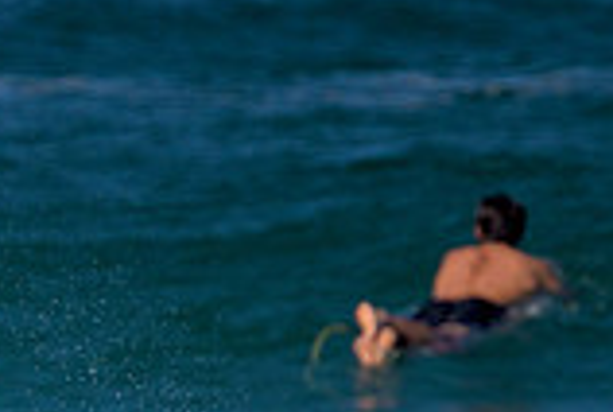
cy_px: 737
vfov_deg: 0.5
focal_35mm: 2930
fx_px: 49985
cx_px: -268
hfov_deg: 0.7
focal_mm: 800
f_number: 11
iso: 800
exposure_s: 1/2000
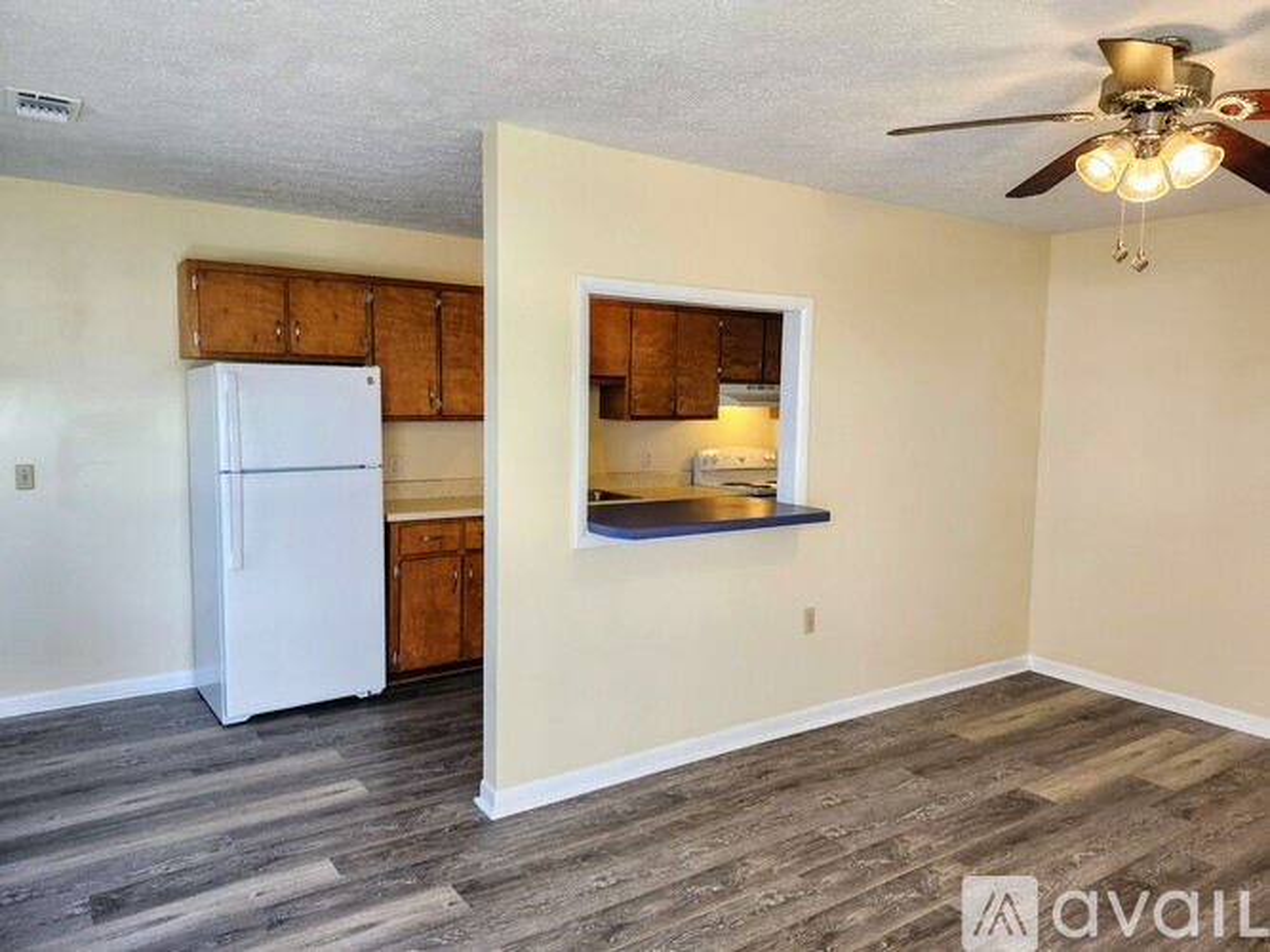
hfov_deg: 73.9
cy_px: 476
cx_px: 635
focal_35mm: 23
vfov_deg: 58.9
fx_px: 844
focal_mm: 5.54
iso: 200
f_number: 1.8
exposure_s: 1/180
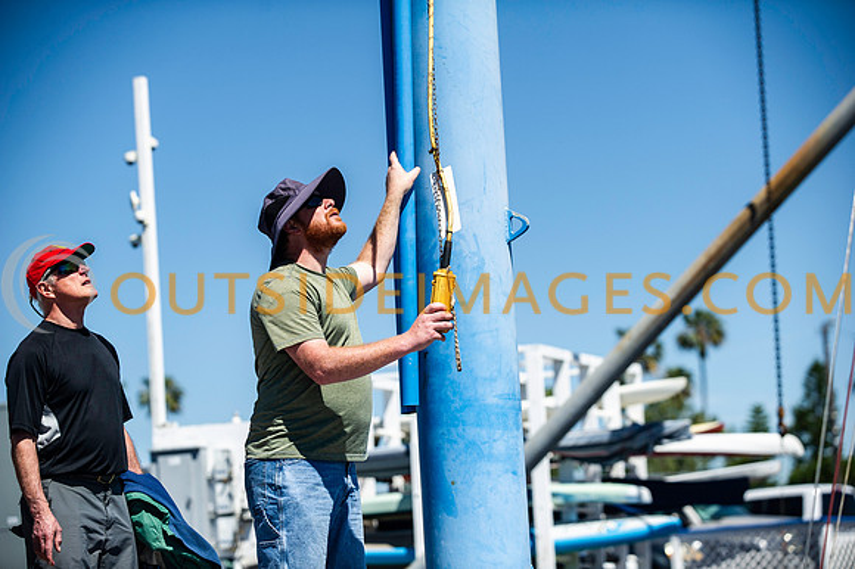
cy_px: 284
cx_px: 428
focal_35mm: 120
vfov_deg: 11.4
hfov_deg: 17.1
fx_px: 2848
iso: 320
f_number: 4
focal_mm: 120
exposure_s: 1/5000
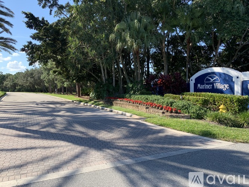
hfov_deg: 67.3
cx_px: 124
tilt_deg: -1.5
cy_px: 94
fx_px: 187
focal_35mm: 26
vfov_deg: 53.0
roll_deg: +2.3
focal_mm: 4.25
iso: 25
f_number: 1.8
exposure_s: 1/678
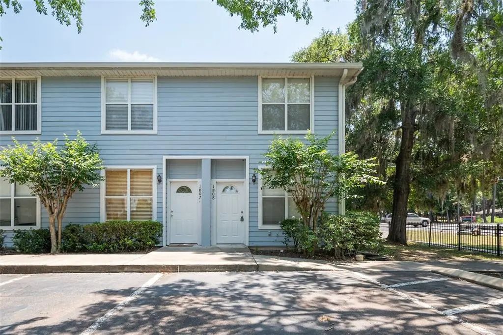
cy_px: 168
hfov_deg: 93.3
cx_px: 252
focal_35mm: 17
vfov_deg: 70.4
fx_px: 237
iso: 100
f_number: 10
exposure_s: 1/40
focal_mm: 17
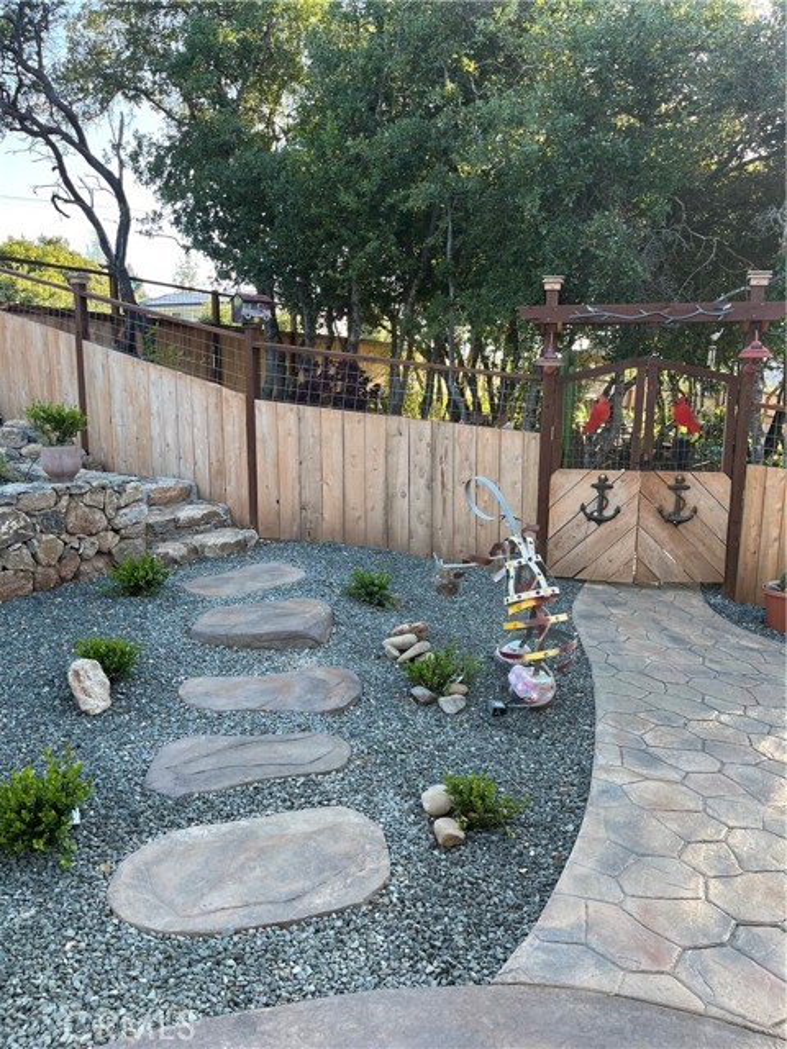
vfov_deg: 67.3
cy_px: 524
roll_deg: +0.0
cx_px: 394
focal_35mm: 26
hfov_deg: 53.1
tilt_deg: -10.0
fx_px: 788
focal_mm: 5.1
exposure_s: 1/257
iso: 50
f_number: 1.6
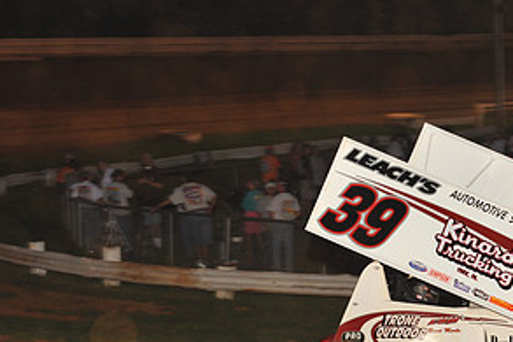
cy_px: 295
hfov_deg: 9.8
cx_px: 501
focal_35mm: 208
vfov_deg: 6.6
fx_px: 2962
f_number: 6.3
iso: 800
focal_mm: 105
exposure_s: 1/320
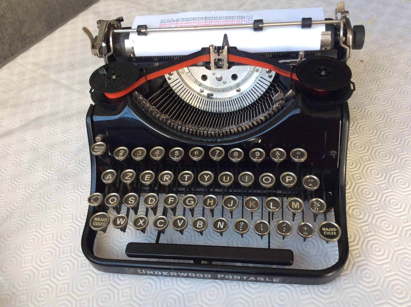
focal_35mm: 32
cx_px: 206
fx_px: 379
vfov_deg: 44.1
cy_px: 154
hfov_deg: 56.9
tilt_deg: -50.3
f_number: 2.4
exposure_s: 1/100
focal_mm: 3.3
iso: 50
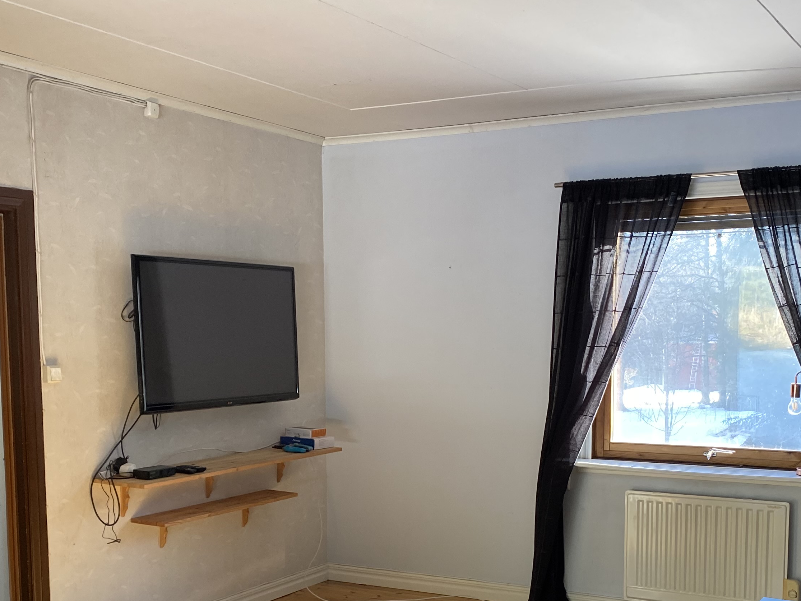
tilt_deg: -6.9
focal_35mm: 47
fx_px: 1088
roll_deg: +0.1
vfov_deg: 30.3
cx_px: 421
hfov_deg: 40.4
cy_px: 456
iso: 125
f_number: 1.8
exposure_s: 1/121
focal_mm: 4.25
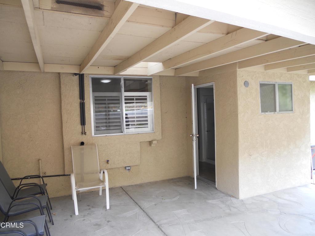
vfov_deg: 51.4
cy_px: 118
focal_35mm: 27
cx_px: 158
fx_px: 246
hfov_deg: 65.3
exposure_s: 1/40
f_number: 3.2
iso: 80
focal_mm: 4.9
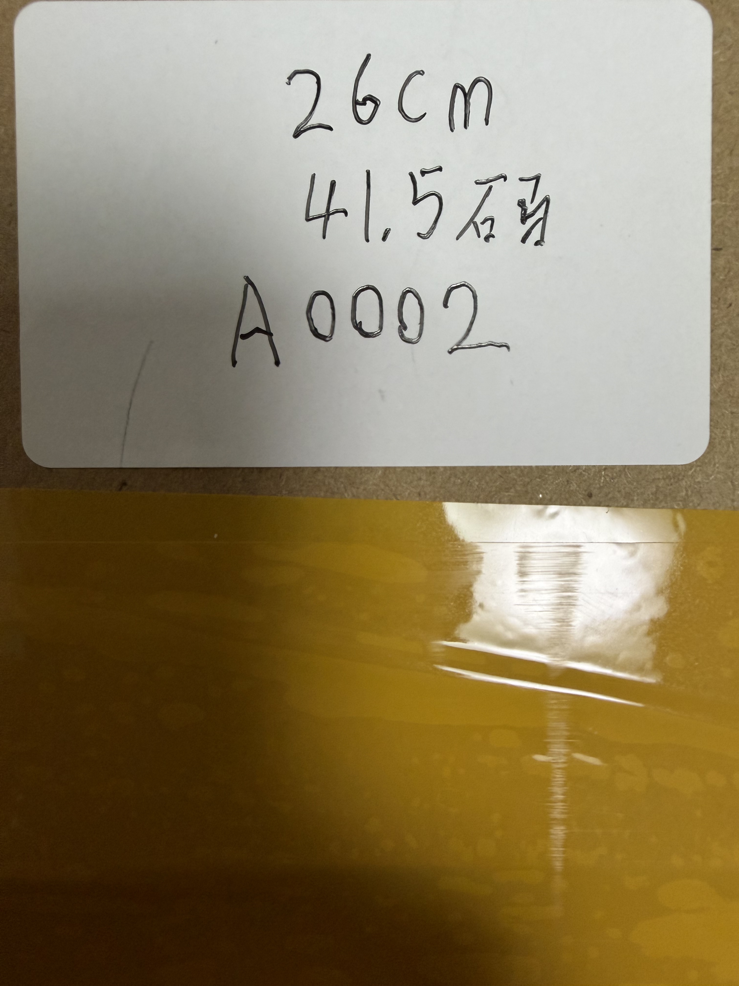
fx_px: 683
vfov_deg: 71.6
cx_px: 370
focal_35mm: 24
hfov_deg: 56.8
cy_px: 493
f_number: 2.2
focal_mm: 2.22
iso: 250
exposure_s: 1/50
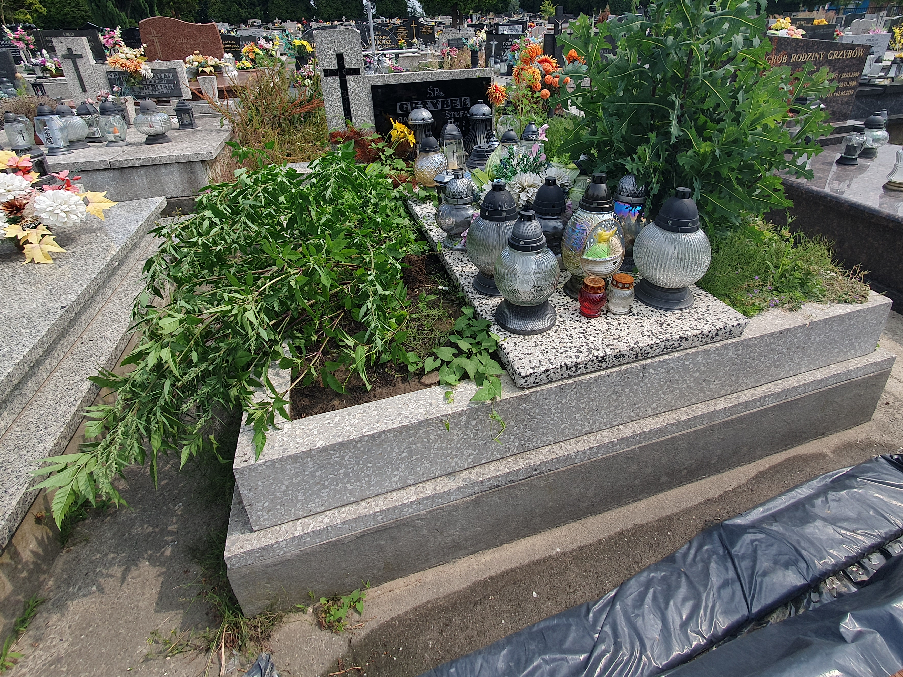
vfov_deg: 73.3
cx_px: 462
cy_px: 248
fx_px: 443
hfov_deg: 91.0
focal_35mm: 17
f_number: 2.2
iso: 50
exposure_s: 1/932
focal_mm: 1.8
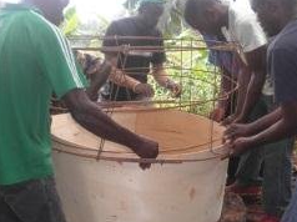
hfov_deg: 38.9
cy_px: 104
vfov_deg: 29.6
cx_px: 156
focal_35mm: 49
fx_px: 420
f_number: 2.6
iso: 64
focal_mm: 4.7
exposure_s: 1/100
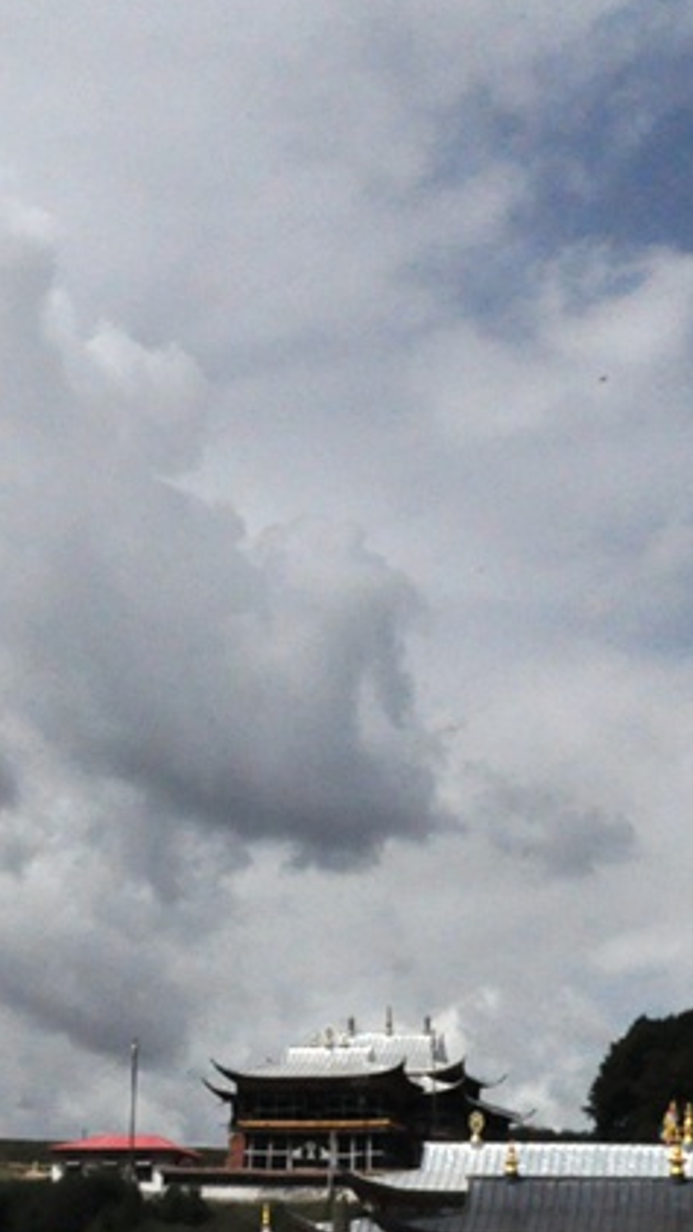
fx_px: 2742
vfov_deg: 24.9
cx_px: 44
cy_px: 986
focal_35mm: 84
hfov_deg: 14.2
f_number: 25
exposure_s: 1/3200
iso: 3200
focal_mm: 22
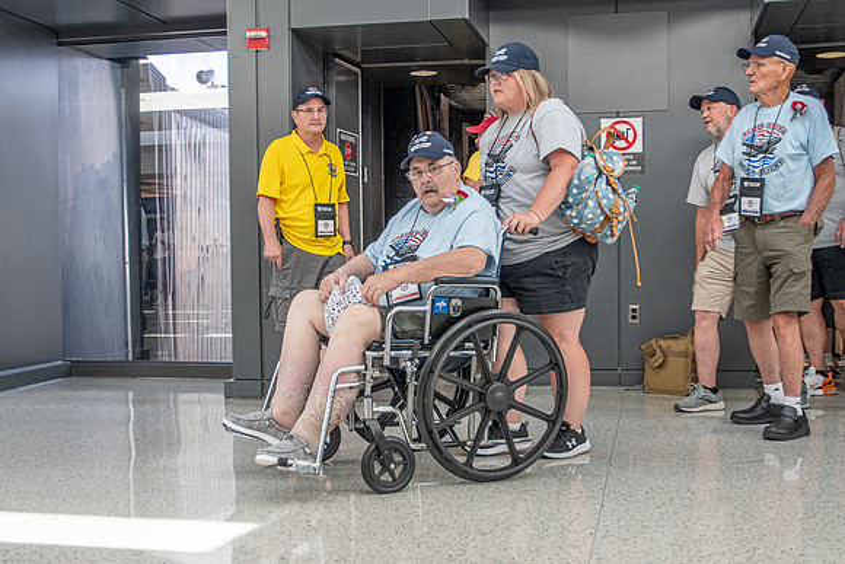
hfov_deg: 44.5
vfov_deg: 30.5
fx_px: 1032
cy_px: 284
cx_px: 421
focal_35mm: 44
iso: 800
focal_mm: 20
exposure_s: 1/800
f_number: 3.2
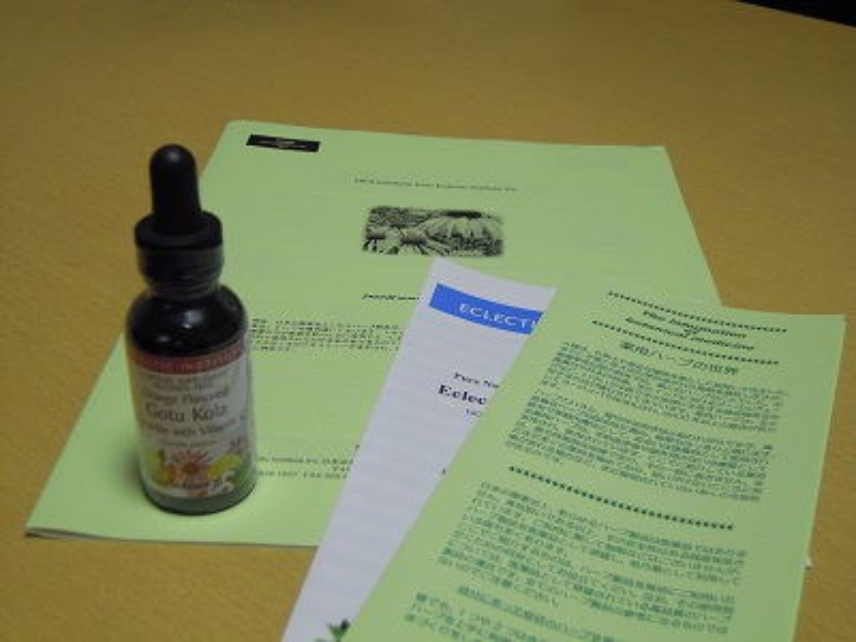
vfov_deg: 31.5
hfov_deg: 41.2
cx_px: 428
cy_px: 321
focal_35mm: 46
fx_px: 1138
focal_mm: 8.3
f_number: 3.4
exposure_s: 1/50
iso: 320
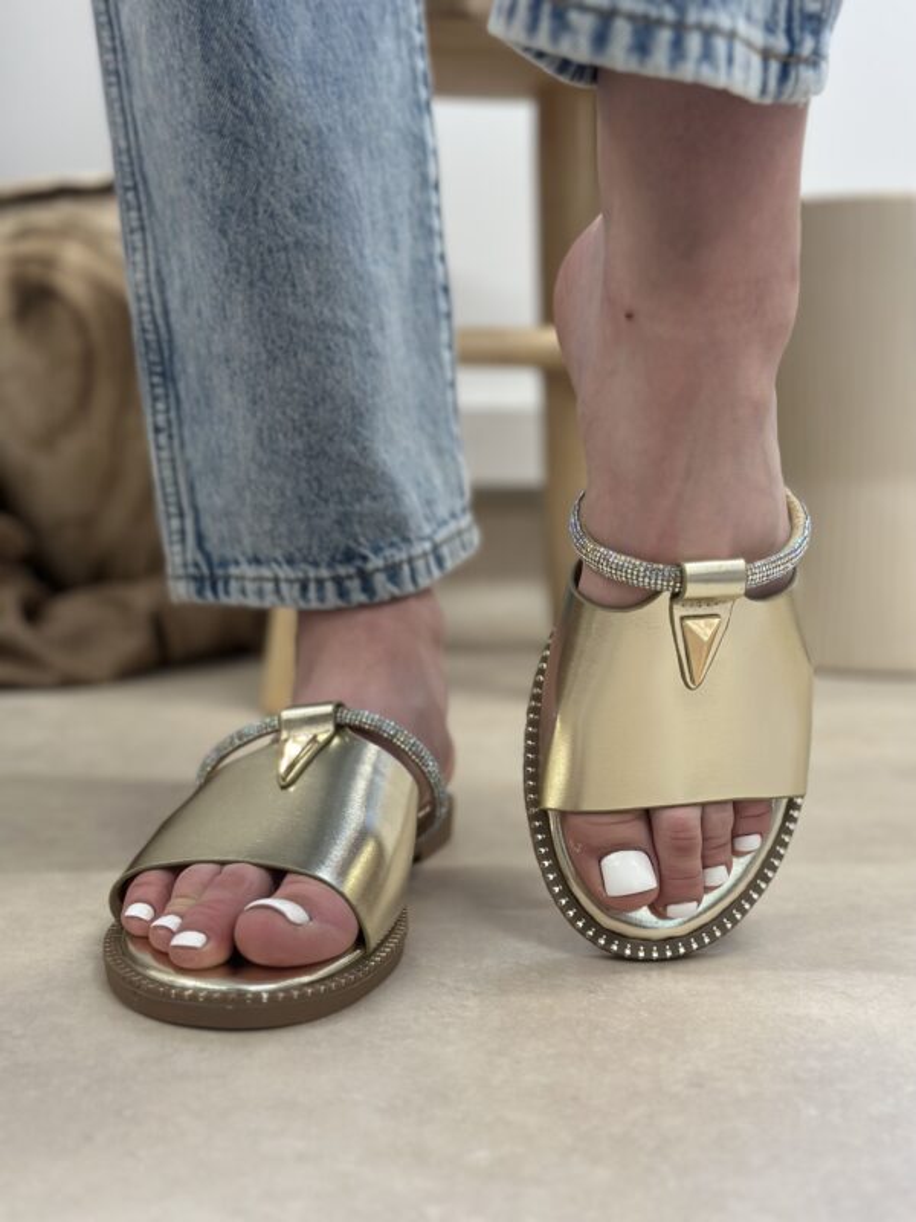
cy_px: 611
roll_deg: -0.1
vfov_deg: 39.7
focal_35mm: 48
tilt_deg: -7.8
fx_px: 1694
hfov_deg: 30.3
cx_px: 458
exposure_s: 1/100
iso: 200
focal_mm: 6.86
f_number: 1.78
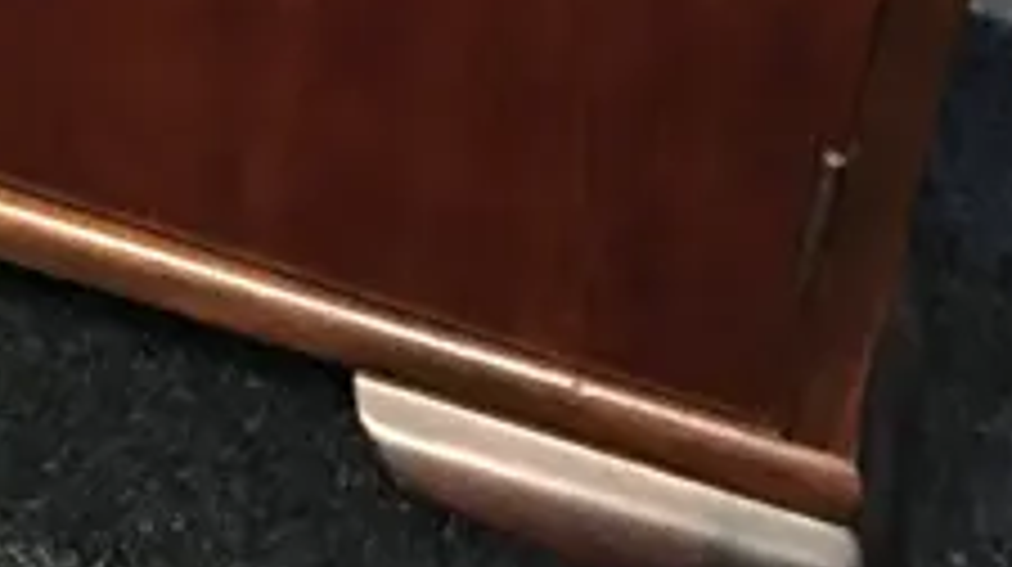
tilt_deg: -23.2
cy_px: -963
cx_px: -774
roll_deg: -2.0
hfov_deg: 13.5
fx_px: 3860
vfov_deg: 7.6
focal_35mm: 144
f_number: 2.2
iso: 100
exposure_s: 1/8
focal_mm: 4.15
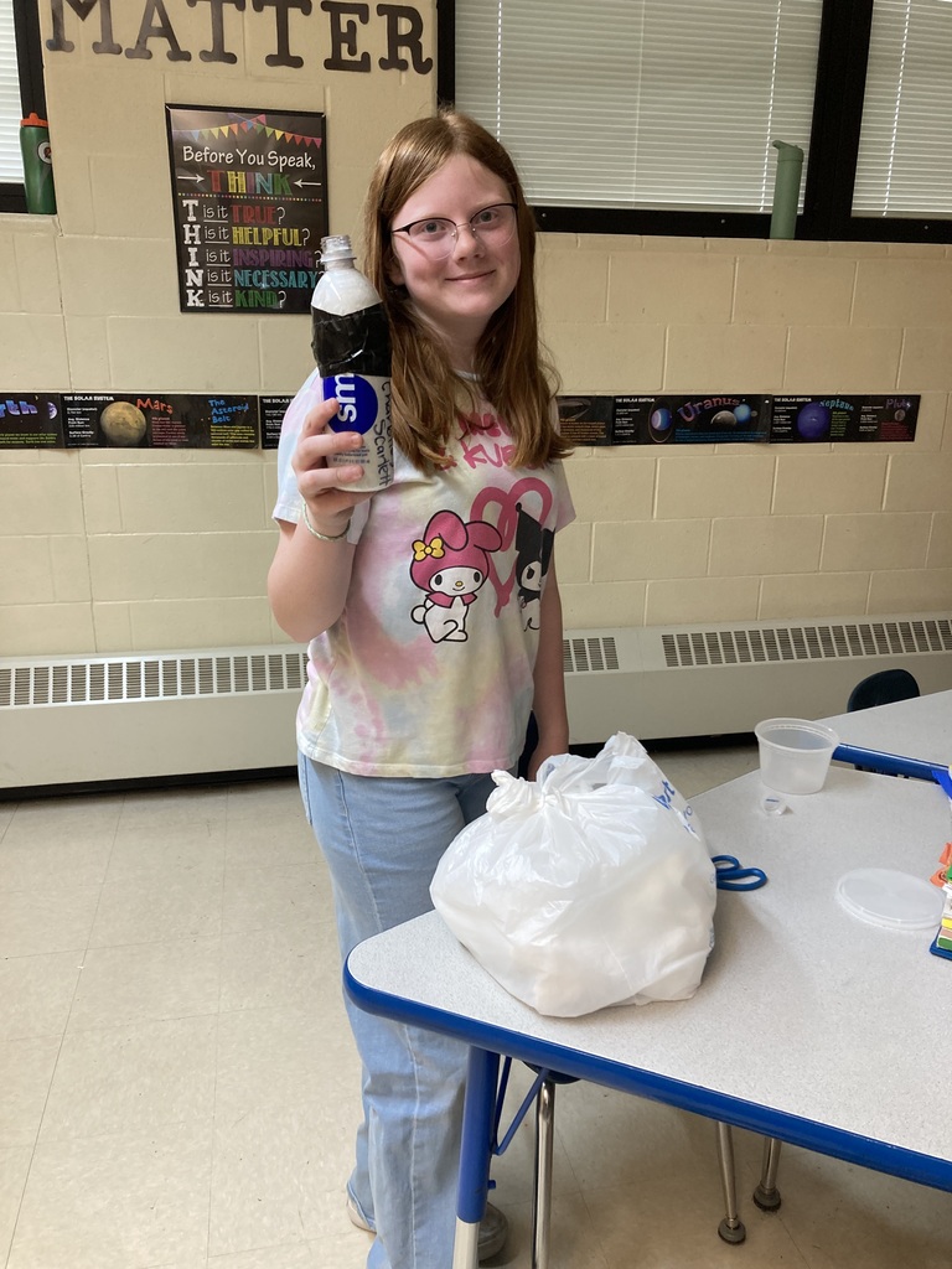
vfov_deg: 63.4
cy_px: 634
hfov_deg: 49.7
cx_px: 476
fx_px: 1027
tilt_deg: -16.3
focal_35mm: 28
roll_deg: -0.4
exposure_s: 1/60
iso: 125
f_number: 1.8
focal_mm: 3.99
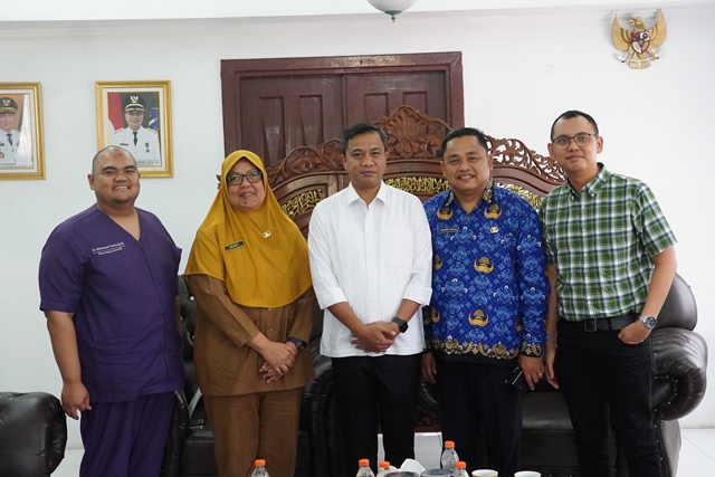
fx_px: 1162
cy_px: 238
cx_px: 358
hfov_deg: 34.2
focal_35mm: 58
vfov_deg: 23.2
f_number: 5
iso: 5000
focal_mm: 39
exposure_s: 1/125
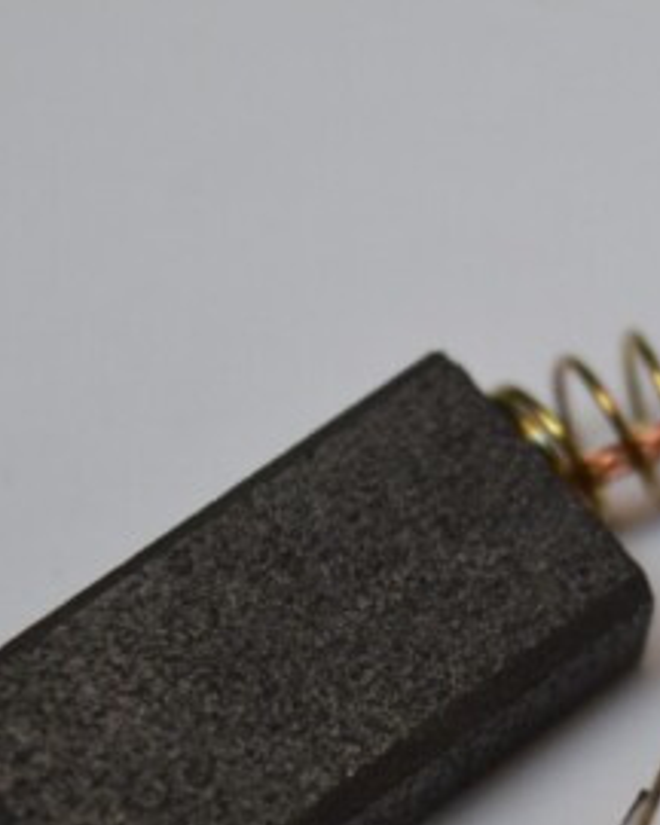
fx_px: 5036
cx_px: 852
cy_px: 677
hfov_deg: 7.4
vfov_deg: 9.3
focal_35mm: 206
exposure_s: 1/125
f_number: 5.6
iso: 360
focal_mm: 55
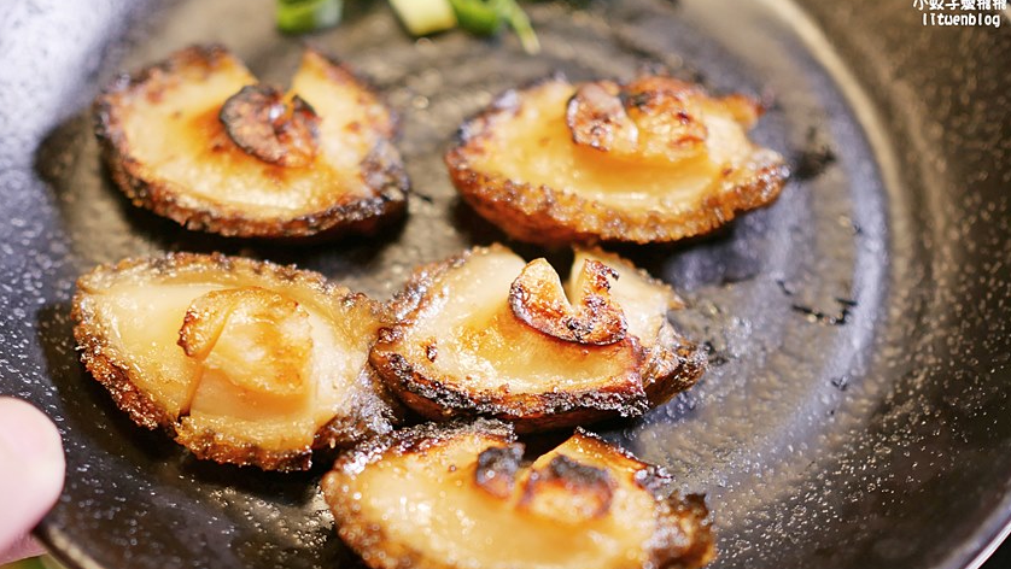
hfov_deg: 32.3
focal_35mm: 65
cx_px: 481
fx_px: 1743
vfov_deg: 18.5
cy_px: 345
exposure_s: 1/60
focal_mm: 25
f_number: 1.8
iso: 320
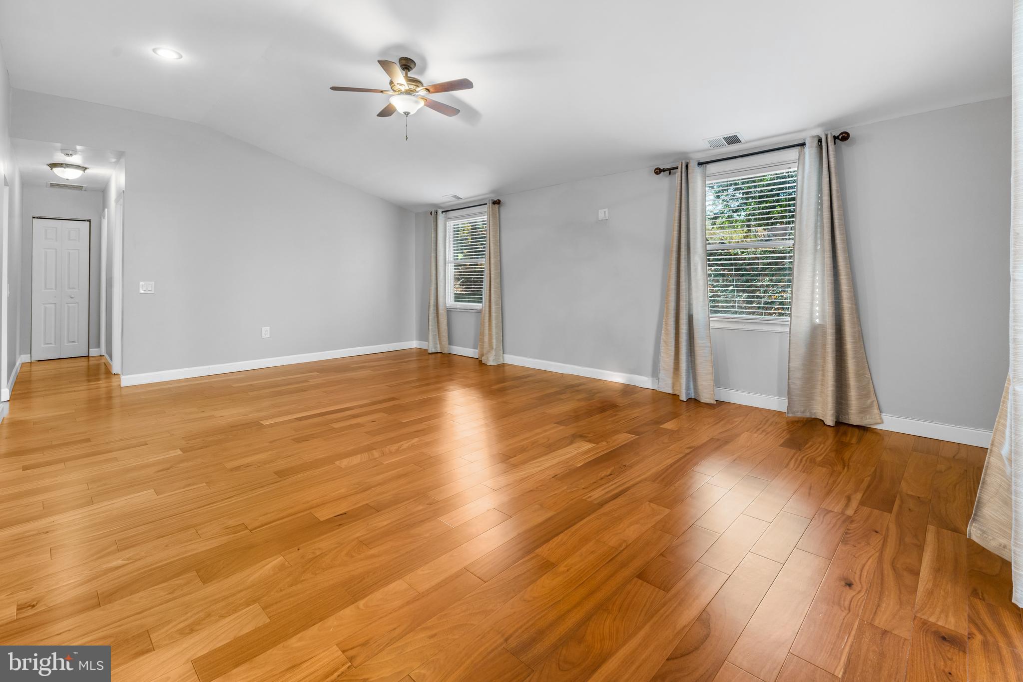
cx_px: 512
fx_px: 440
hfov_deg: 98.5
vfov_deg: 75.5
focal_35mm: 16
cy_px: 341
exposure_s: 1/8
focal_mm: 15.5
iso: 320
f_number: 8
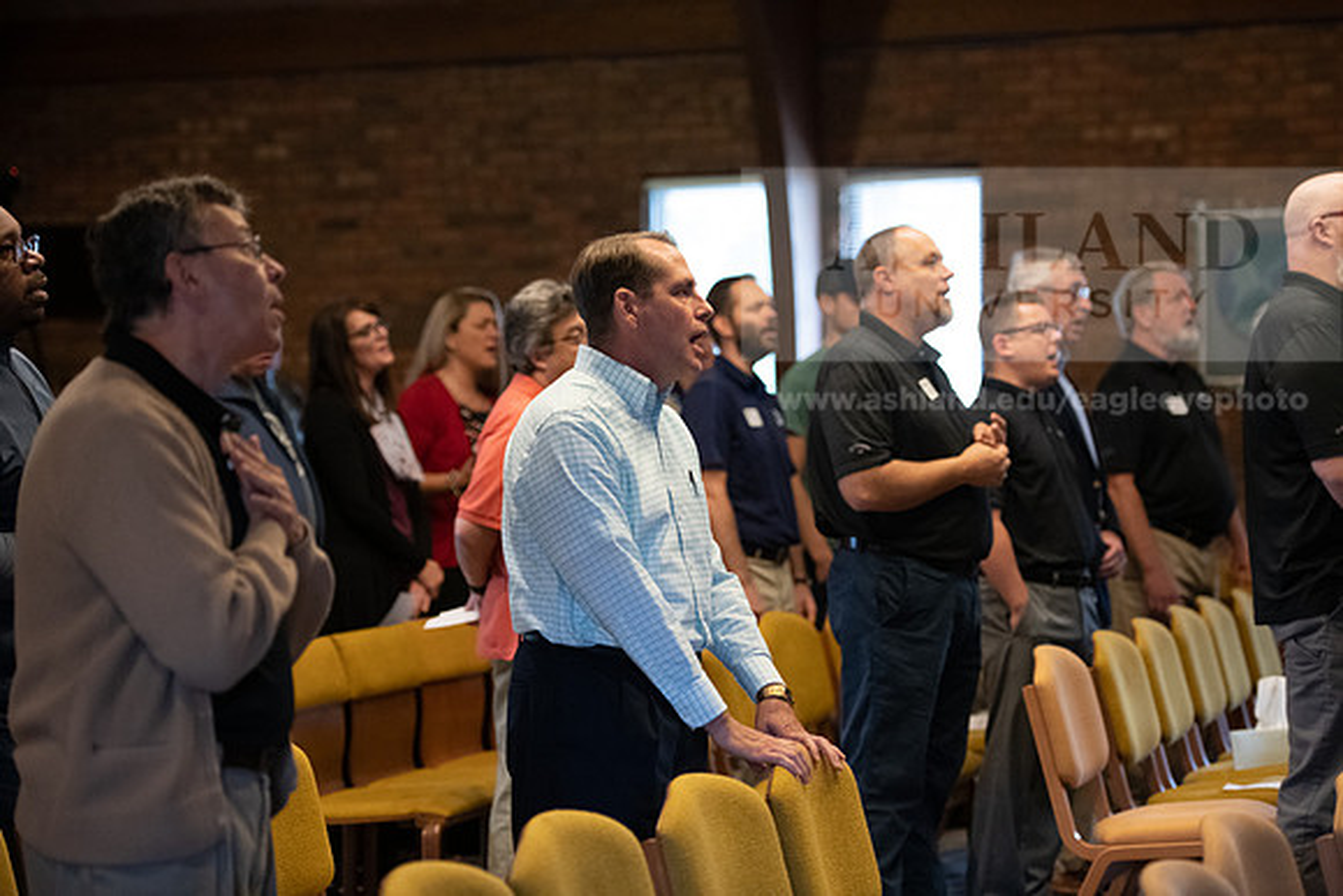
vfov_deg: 14.9
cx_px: 672
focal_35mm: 92
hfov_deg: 22.1
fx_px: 3433
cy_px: 448
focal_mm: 92
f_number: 2.8
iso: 4000
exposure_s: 1/200
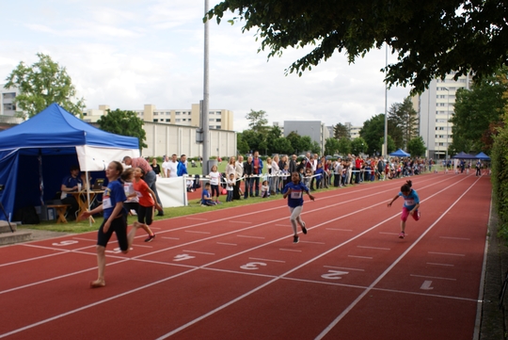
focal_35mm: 36
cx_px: 254
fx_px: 508
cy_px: 170
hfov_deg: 53.1
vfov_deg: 36.9
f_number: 5.6
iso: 100
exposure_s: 1/200
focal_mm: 24
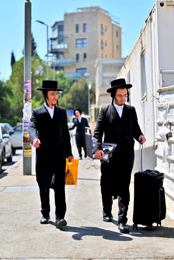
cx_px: 87
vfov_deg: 21.5
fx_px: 688
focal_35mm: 95
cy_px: 130
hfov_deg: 14.4
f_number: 2.8
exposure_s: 1/2500
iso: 160
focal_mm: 95
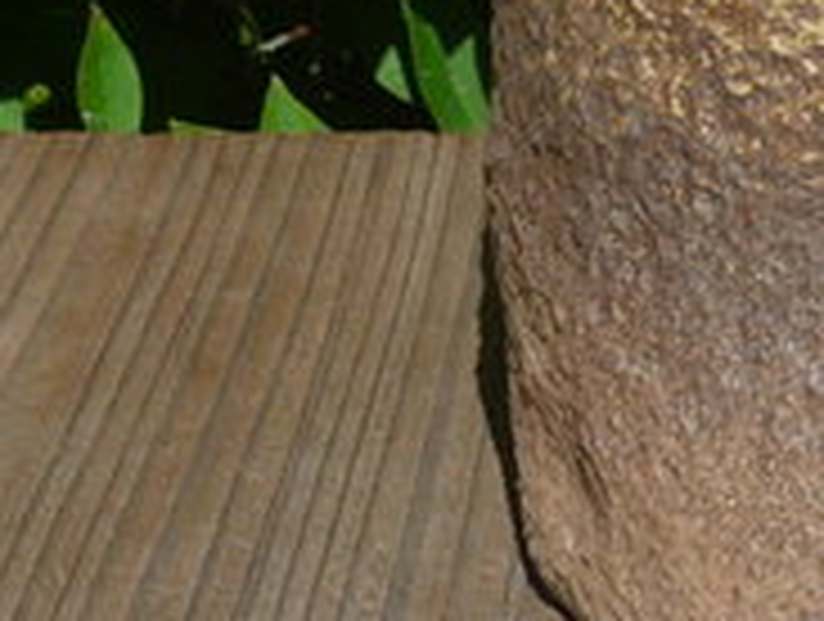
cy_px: -243
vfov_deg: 9.7
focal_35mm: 150
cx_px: 1117
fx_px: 3578
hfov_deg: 12.7
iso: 100
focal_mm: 5.3
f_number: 4
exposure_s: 1/800
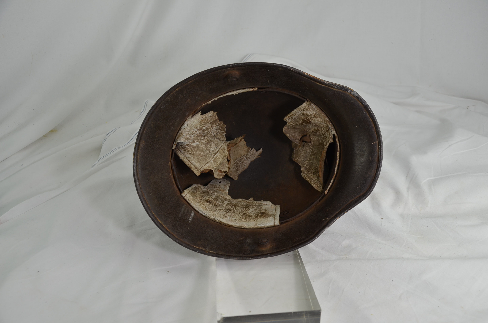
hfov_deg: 46.5
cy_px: 162
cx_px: 244
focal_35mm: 42
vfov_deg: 31.8
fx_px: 568
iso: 220
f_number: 5.6
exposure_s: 1/125
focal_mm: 28
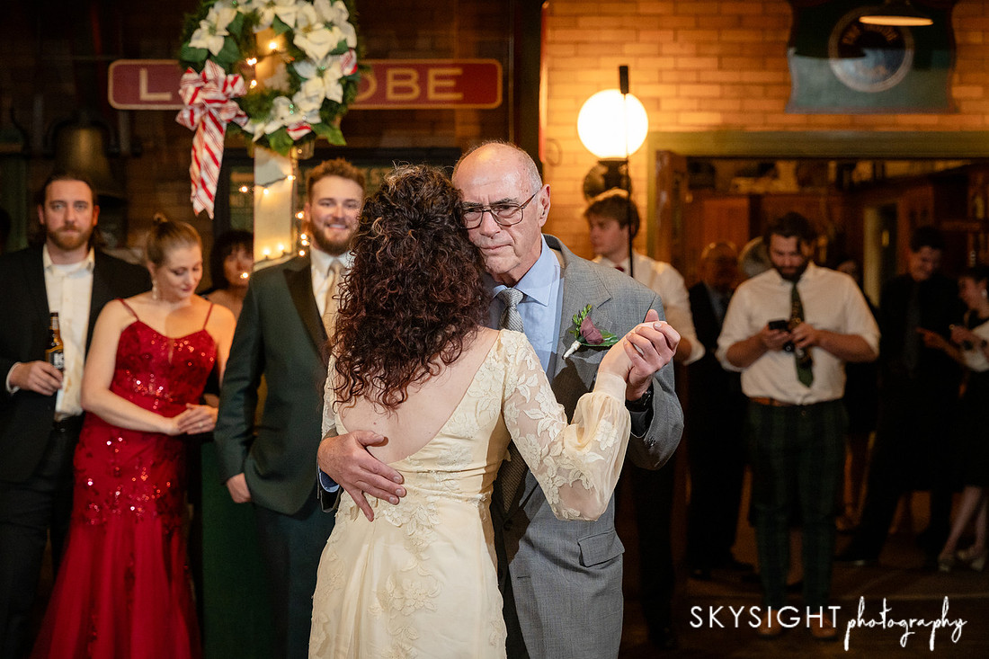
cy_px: 330
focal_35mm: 76
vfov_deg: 17.9
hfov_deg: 26.6
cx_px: 494
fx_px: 2095
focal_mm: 75
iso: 2500
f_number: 4.5
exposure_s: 1/160
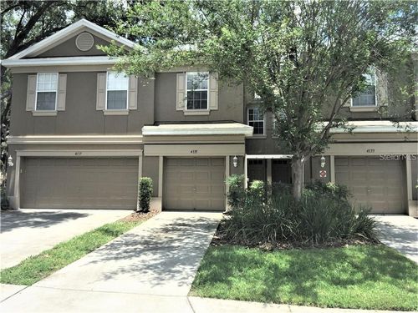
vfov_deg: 48.2
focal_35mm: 29
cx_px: 209
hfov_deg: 61.7
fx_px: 350
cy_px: 156
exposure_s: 1/1364
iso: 32
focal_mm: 4.15
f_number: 2.2
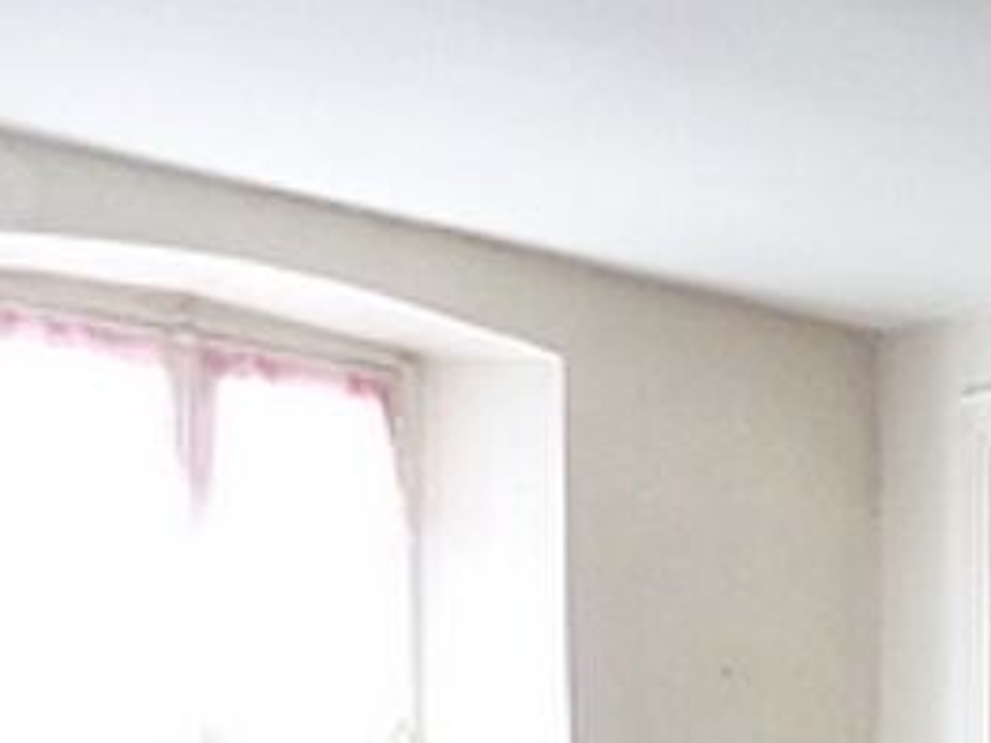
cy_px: 1403
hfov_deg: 18.7
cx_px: 1547
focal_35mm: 91
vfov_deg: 14.1
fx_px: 2605
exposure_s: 1/60
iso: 400
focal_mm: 4.3
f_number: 2.5
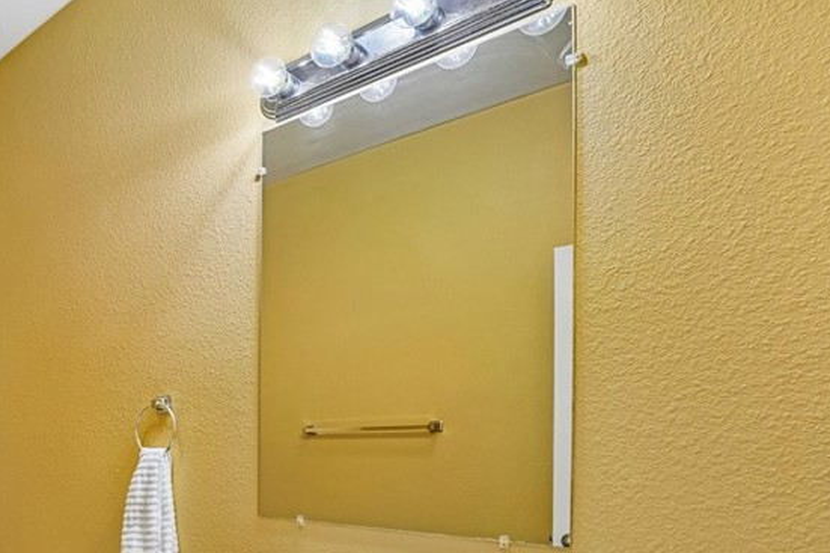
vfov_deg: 46.2
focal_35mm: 26
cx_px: 71
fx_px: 599
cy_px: 464
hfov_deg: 58.5
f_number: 8
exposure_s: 1/40
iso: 400
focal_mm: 14
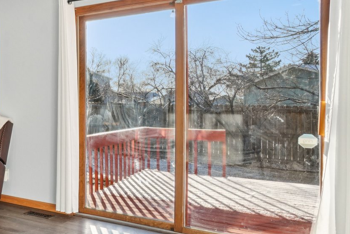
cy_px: 106
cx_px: -65
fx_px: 360
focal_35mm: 37
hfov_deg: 38.9
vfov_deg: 35.9
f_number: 8
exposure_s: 1/80
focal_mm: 10
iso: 400
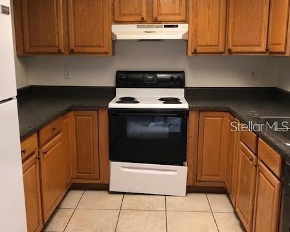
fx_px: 335
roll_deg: +1.5
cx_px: 136
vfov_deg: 38.2
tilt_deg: -11.8
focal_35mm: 39
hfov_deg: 46.8
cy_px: 126
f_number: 1.8
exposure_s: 1/13
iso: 100
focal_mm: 4
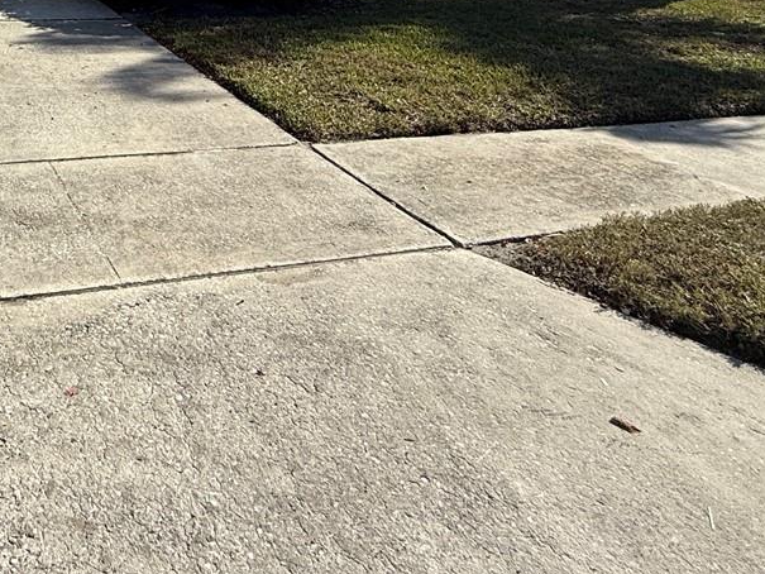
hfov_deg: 46.4
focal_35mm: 37
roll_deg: -1.8
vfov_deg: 32.8
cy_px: -89
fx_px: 818
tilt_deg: -1.3
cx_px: 113
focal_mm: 2.22
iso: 50
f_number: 2.2
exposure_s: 1/1698
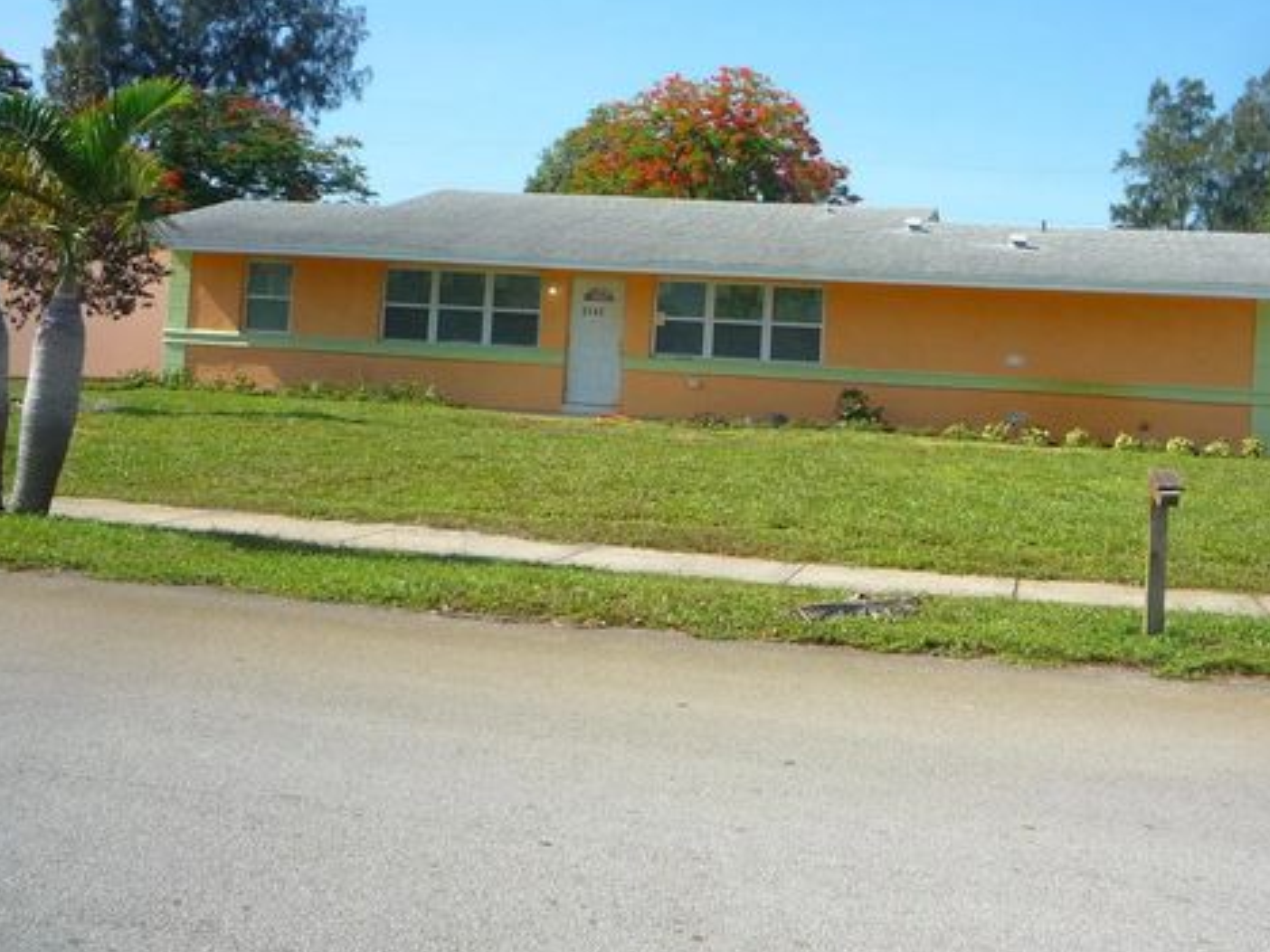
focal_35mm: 41
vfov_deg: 34.8
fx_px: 1504
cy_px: 325
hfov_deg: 45.1
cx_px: 844
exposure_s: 1/400
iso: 100
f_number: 4.5
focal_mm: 5.2
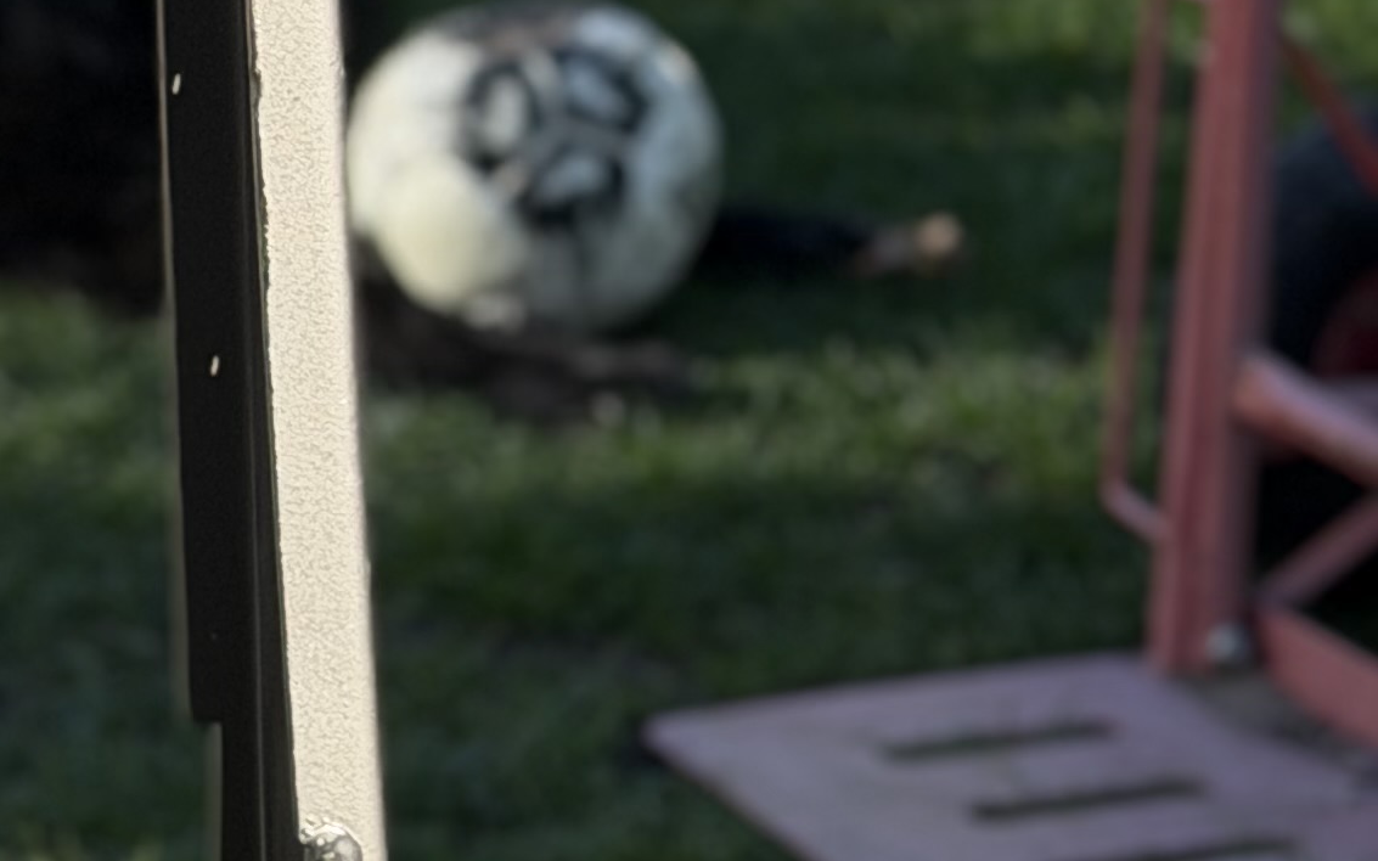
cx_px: -459
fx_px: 6797
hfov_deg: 11.3
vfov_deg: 7.2
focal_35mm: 181
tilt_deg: -23.0
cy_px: 863
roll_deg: +3.3
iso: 64
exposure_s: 1/1838
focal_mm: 6.76
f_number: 1.78
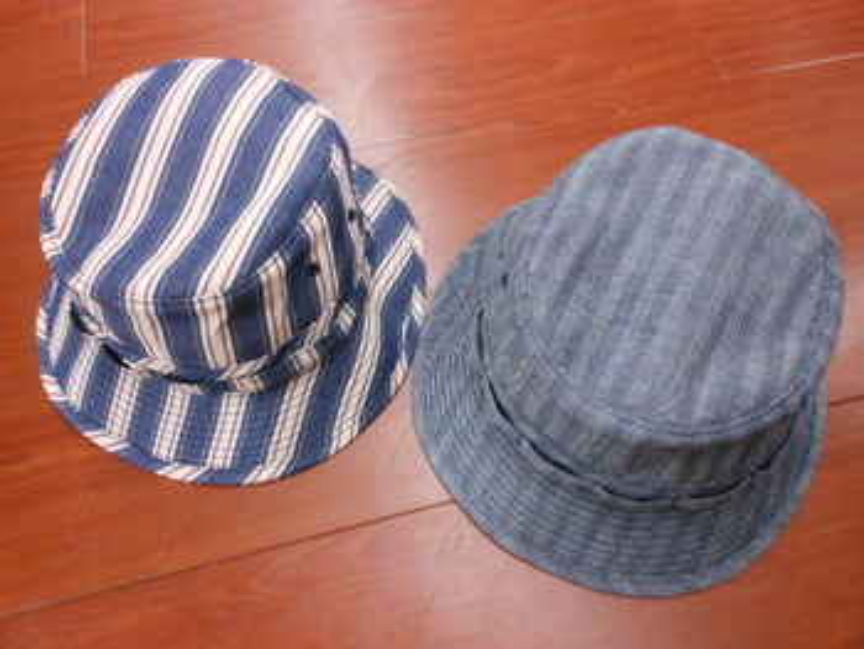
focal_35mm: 28
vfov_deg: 49.8
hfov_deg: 63.4
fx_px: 699
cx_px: 432
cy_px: 324
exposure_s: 1/30
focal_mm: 5
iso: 400
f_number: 3.7
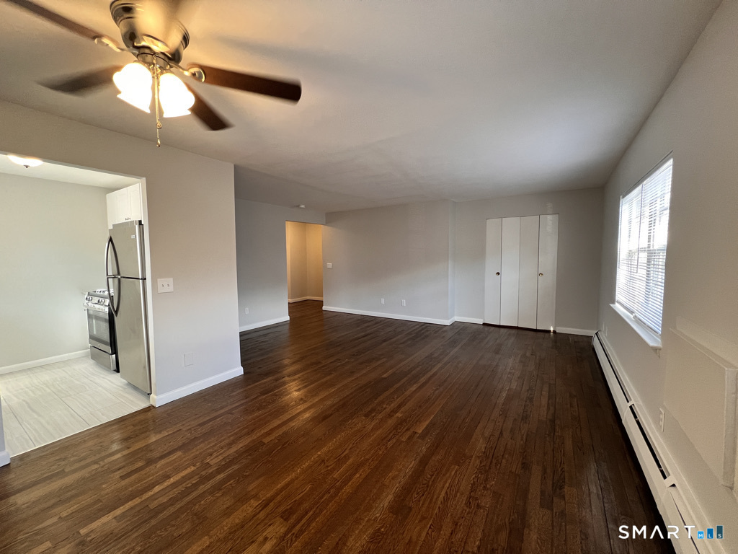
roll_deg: +0.4
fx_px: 277
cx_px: 369
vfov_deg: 89.9
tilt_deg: -4.3
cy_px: 277
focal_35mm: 13
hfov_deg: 106.2
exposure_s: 1/60
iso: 160
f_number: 1.8
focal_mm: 1.57
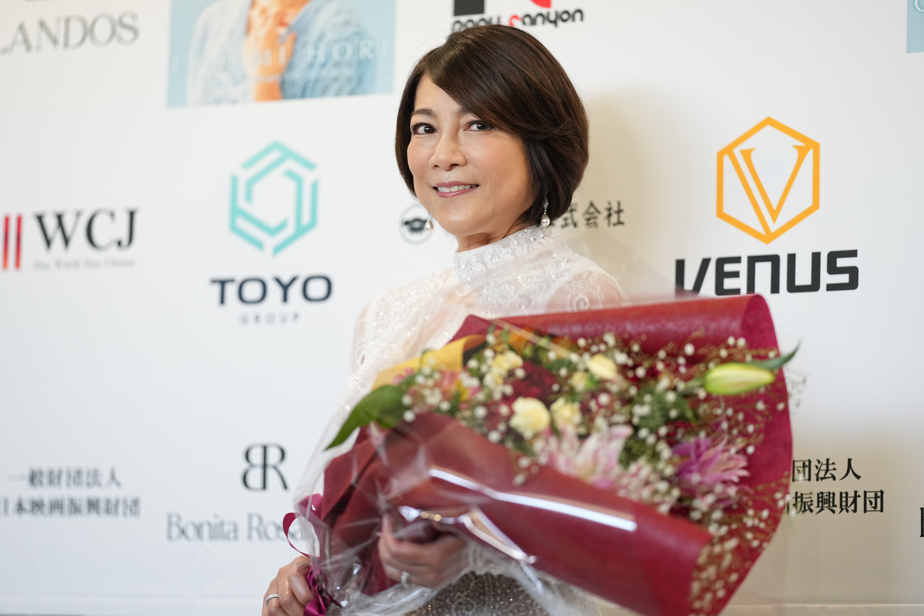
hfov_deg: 15.2
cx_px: 462
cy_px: 308
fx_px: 3465
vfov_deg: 10.2
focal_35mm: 135
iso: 1000
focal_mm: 135
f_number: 1.8
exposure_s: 1/500
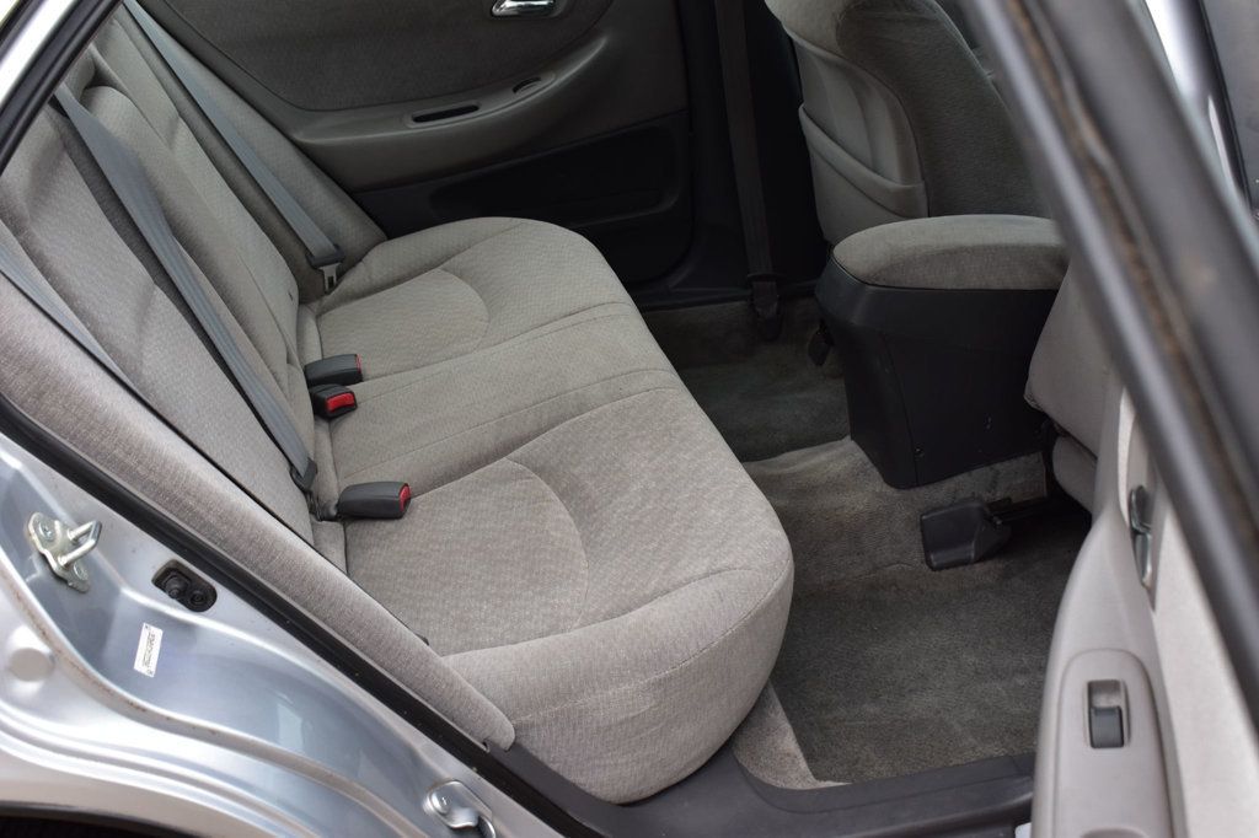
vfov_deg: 30.8
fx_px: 1521
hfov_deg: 45.0
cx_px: 630
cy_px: 419
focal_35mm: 44
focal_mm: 29
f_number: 9
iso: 400
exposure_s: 1/125
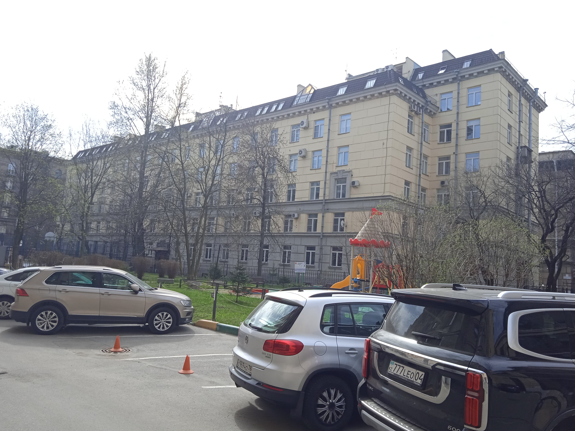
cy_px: 216
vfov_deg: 49.7
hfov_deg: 63.4
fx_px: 465
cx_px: 288
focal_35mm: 28
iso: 100
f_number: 2.2
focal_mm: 3.43
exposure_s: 1/638
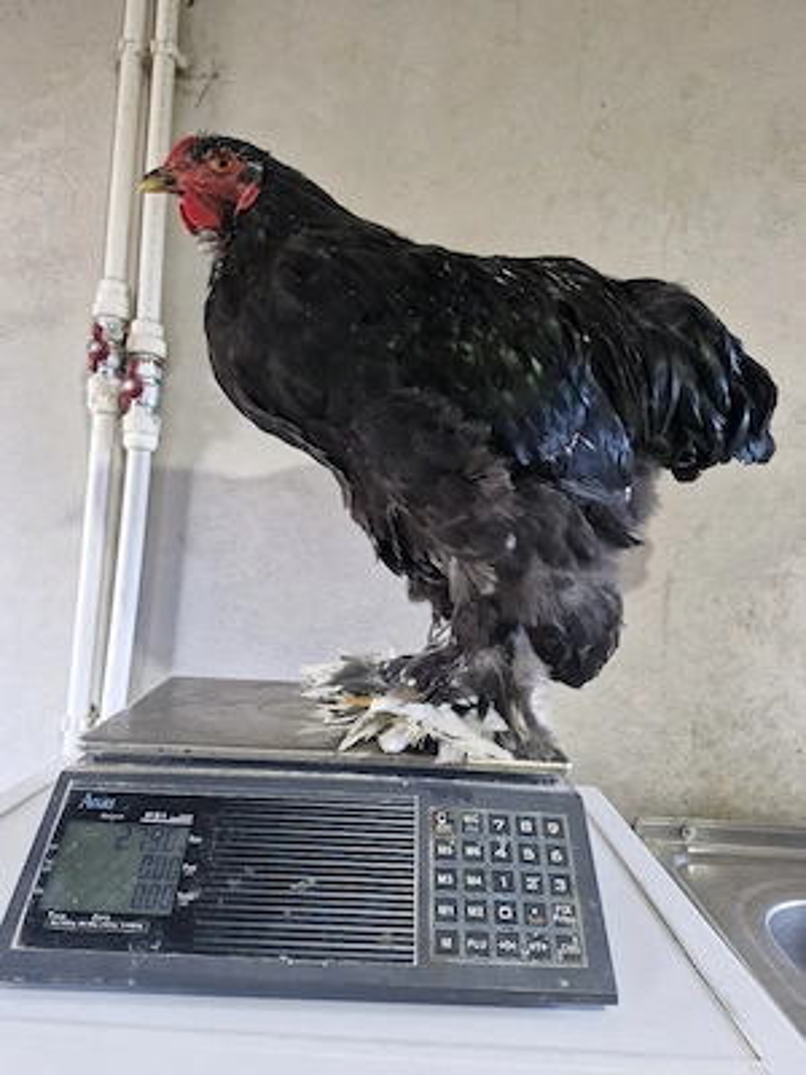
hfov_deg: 58.9
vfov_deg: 73.9
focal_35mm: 23
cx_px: 403
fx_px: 714
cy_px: 538
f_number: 1.8
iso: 1000
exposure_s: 1/100
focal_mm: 5.54
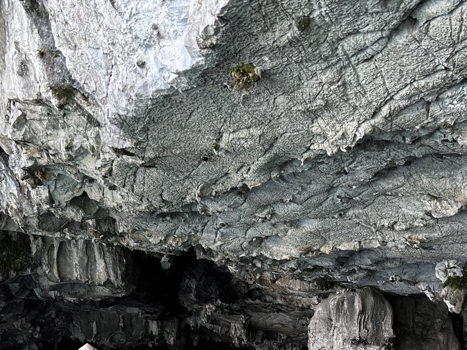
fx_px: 715
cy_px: 355
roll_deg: +0.9
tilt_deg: +2.5
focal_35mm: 53
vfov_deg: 26.0
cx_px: 236
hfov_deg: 36.2
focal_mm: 5.7
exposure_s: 1/121
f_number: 1.5
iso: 80
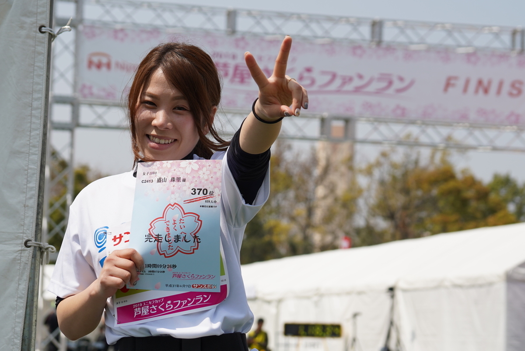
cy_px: 176
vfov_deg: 12.6
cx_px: 262
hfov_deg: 18.7
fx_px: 1591
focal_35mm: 109
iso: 100
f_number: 5.6
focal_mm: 73
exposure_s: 1/640
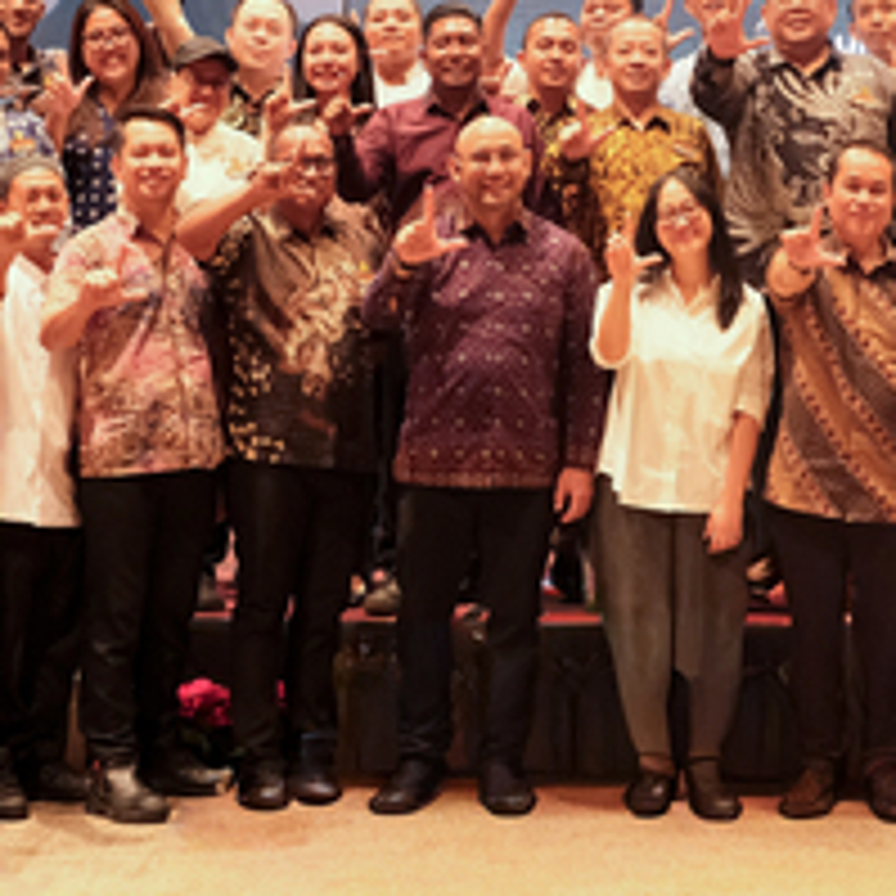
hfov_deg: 15.1
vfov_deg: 15.3
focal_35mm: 113
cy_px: 178
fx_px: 3309
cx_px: 970
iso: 2000
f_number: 2.8
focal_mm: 35
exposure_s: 1/52
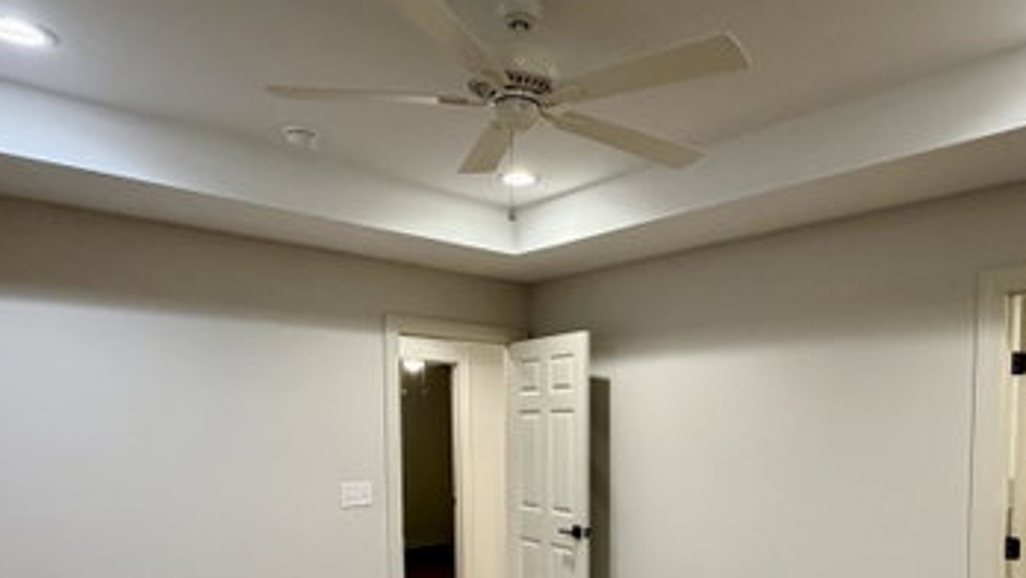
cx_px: 621
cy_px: 484
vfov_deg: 39.5
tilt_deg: -4.8
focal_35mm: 28
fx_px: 762
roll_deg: +0.6
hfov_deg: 67.2
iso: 320
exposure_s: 1/60
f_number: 2.2
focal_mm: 2.22
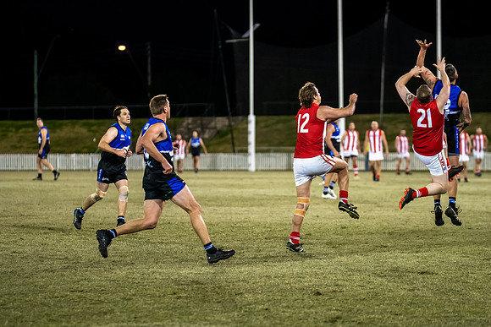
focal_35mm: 170
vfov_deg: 8.1
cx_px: 292
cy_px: 186
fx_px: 2317
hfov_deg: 12.1
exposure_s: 1/1250
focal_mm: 140
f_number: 2.8
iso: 2500
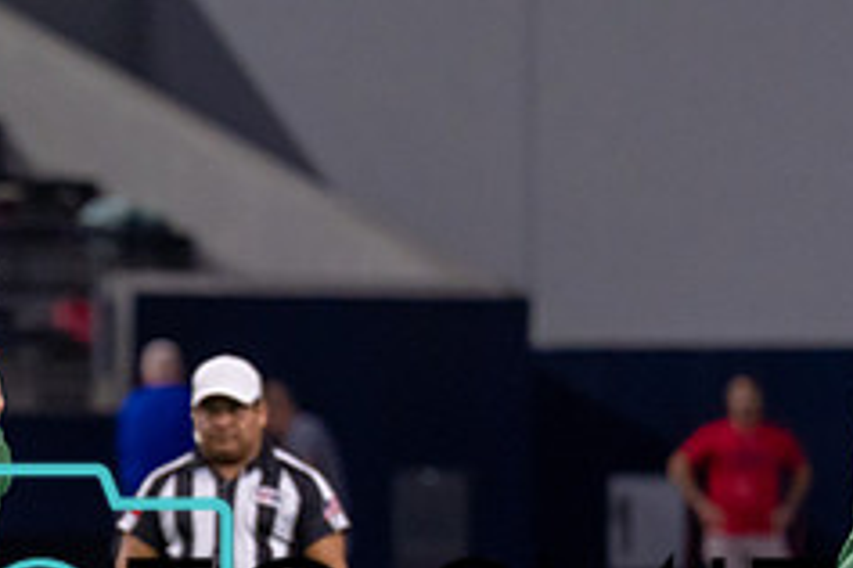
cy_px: 530
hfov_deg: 2.8
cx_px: -13
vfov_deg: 1.9
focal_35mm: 734
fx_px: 17390
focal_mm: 200
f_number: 2.8
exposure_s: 1/1000
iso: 2000
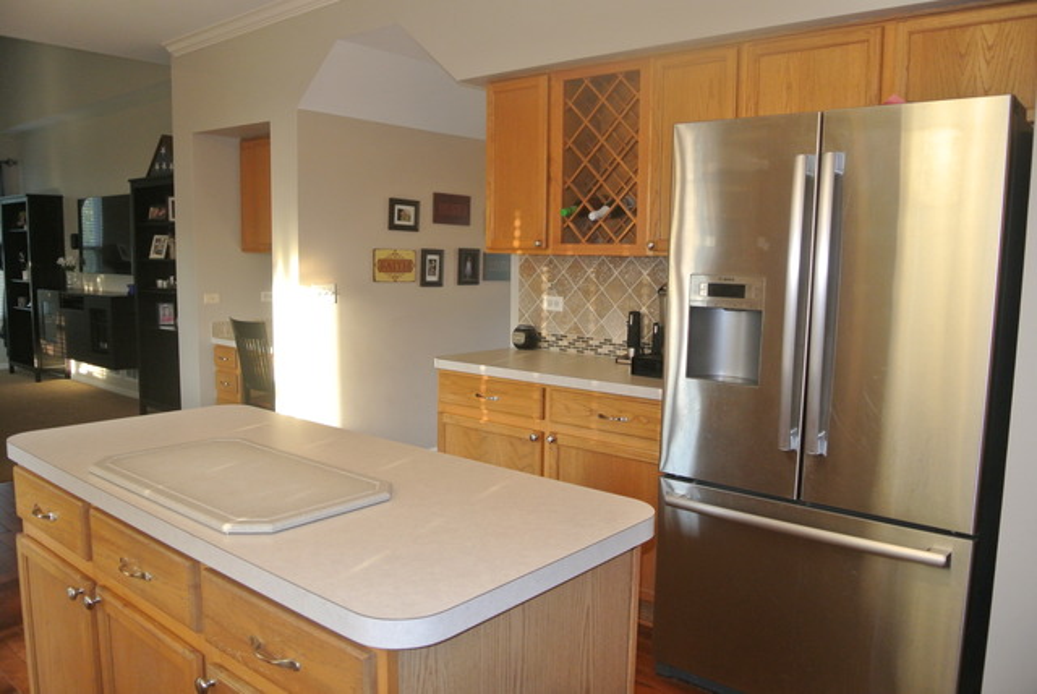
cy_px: 347
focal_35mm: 27
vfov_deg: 48.0
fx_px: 778
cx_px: 518
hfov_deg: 67.3
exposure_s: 1/60
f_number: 3.5
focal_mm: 10
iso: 500
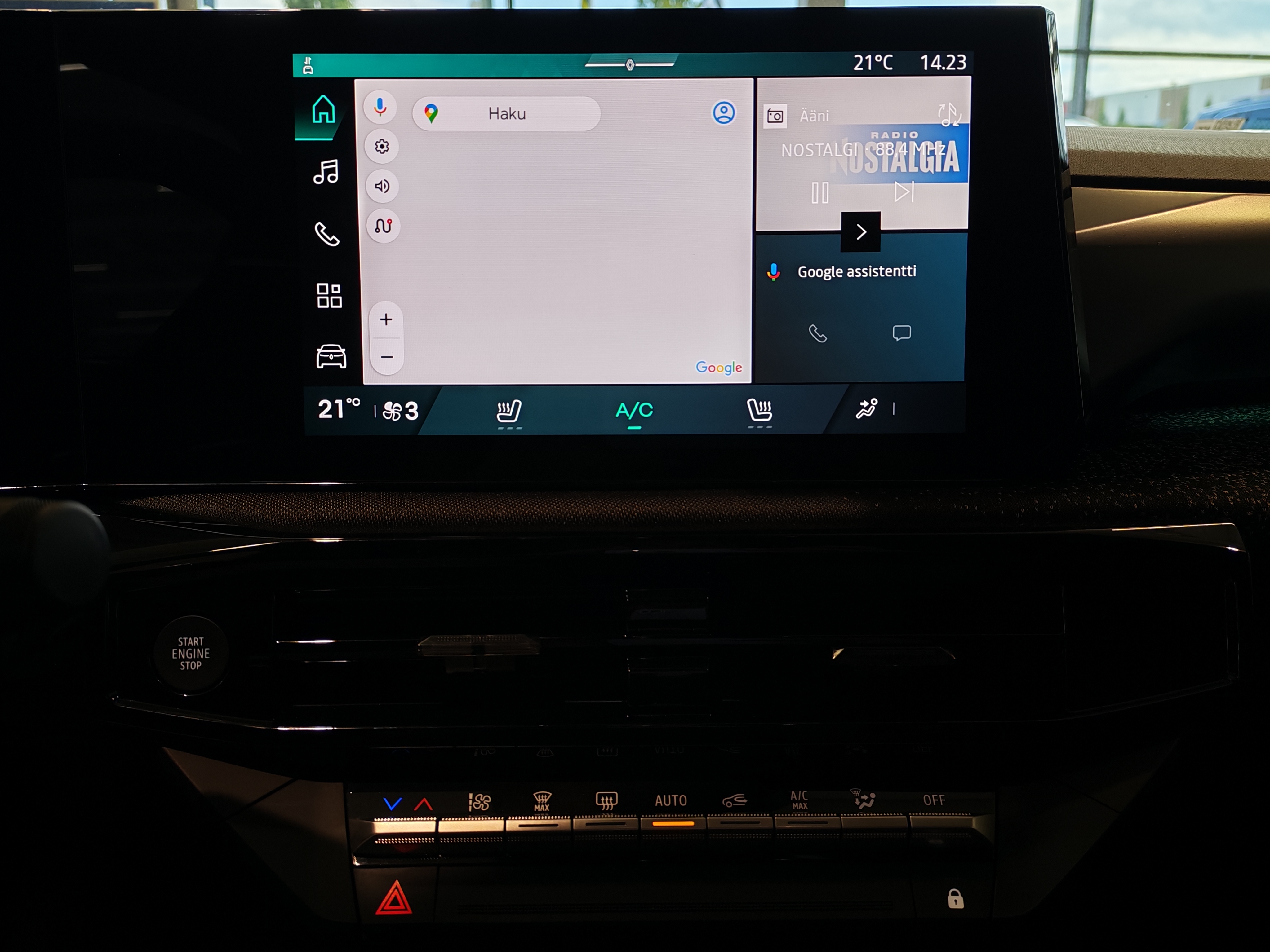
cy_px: 476
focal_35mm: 33
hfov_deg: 55.4
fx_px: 1211
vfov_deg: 42.9
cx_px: 635
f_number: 1.9
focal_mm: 6.12
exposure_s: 1/120
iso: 50
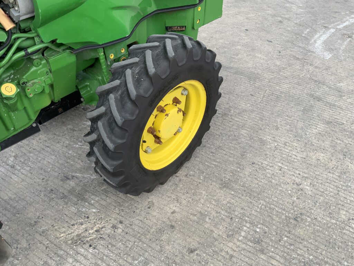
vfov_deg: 48.2
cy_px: 133
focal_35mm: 29
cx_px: 177
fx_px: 297
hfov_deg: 61.7
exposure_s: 1/454
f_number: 1.8
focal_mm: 3
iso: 16
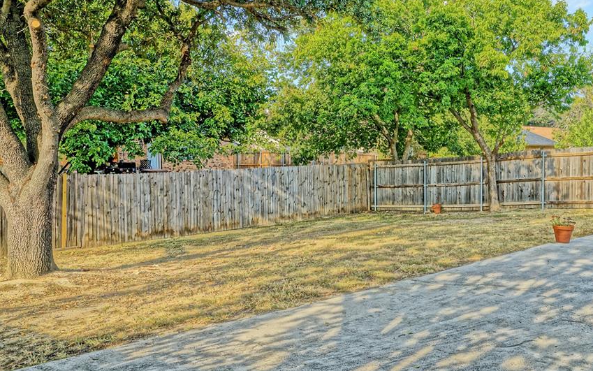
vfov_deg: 29.9
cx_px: 346
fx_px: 695
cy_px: 187
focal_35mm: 43
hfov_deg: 46.0
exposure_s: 1/160
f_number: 9
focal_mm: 35
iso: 400
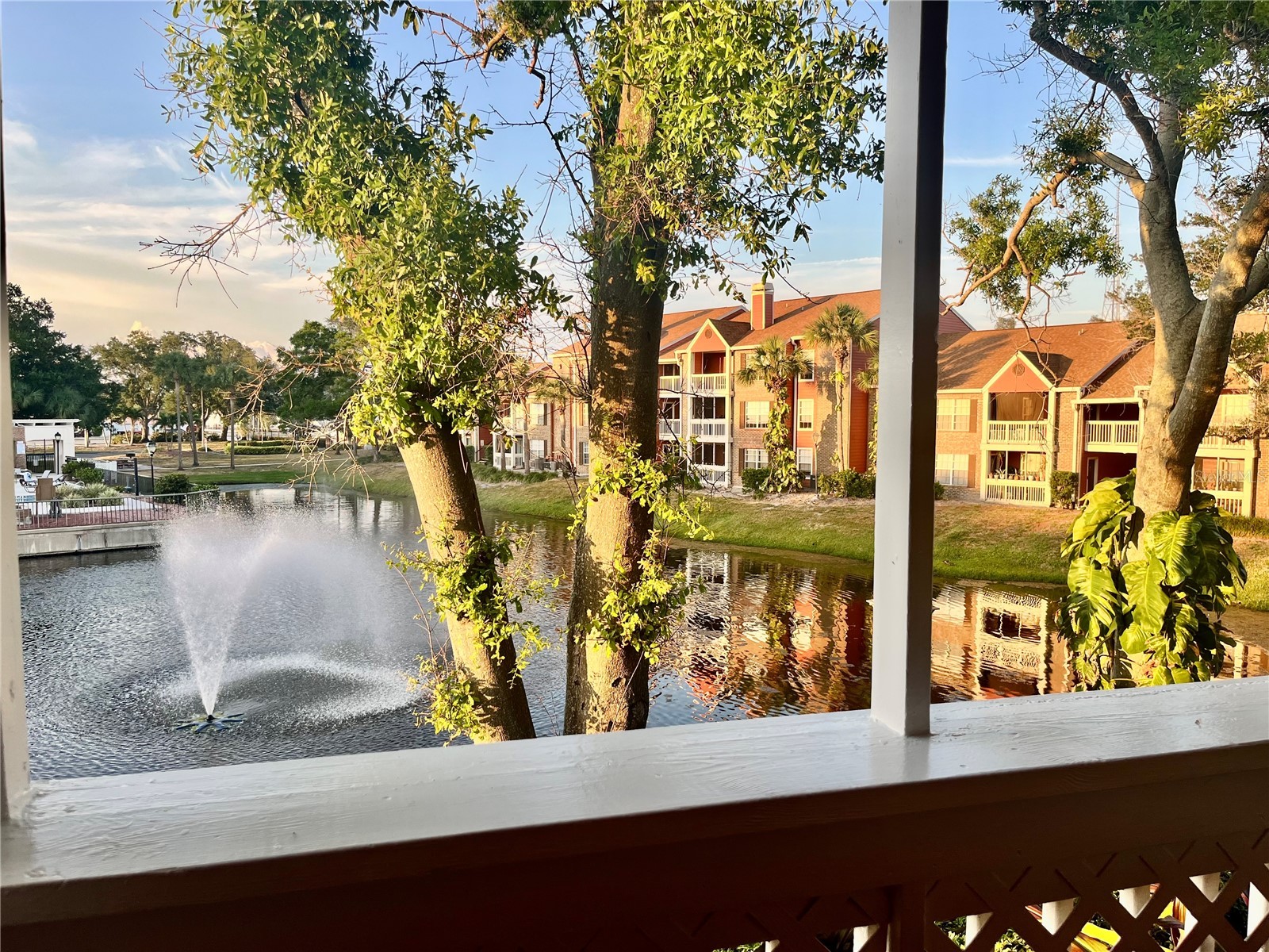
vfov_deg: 53.1
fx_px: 953
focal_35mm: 26
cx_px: 634
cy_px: 476
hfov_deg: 67.3
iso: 50
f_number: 1.6
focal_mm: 5.1
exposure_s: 1/532
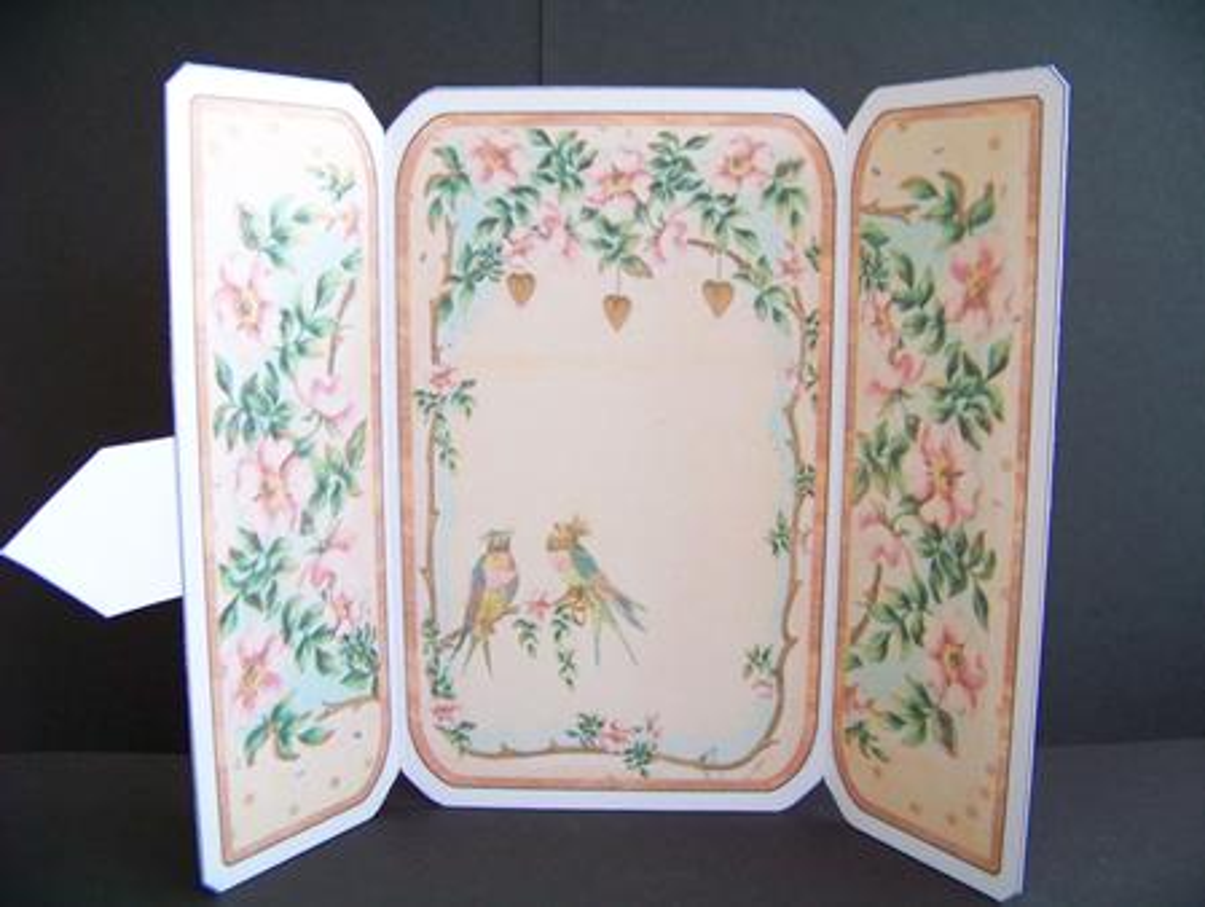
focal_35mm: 36
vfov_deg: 39.7
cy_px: 454
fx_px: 1255
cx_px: 602
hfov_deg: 51.3
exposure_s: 1/30
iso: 340
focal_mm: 5.85
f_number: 2.8
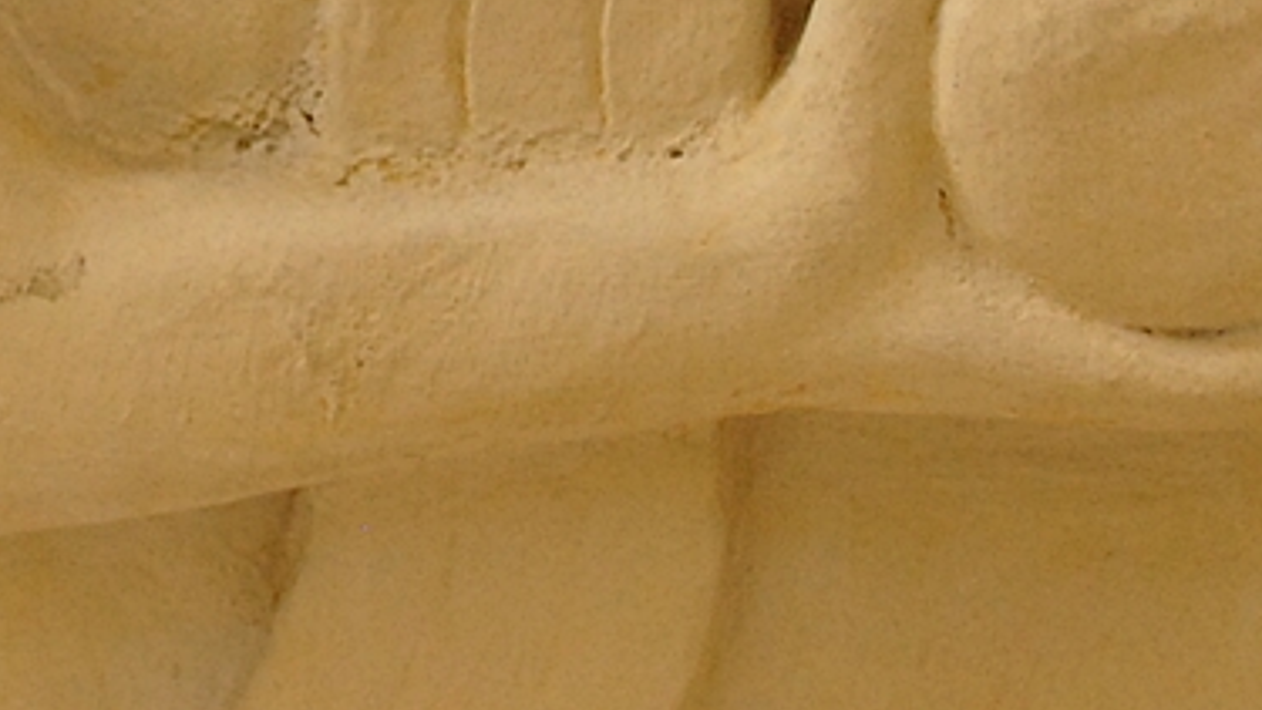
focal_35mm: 188
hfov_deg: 11.3
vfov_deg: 6.4
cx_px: -104
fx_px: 6292
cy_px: -358
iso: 640
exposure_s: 1/160
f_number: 5
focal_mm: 28
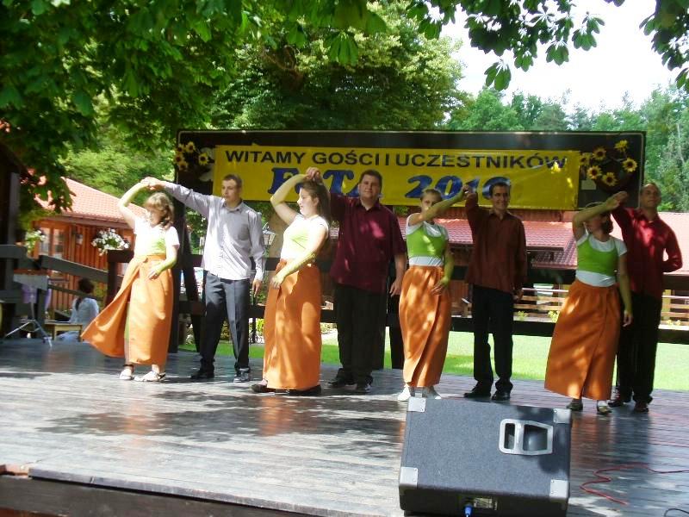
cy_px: 258
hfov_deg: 35.5
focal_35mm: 54
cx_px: 344
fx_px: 1075
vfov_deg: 27.0
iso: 64
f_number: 3.1
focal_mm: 8.9
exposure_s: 1/250
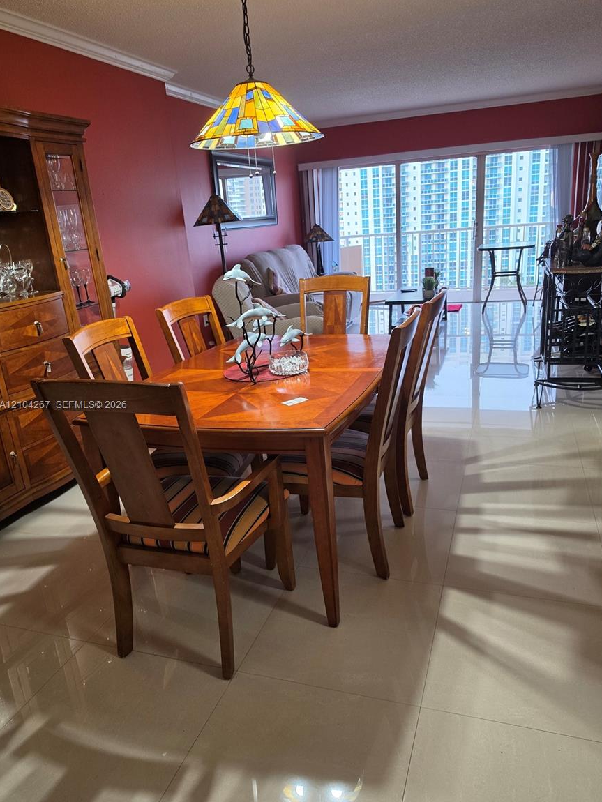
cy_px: 406
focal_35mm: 24
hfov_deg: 56.8
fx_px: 556
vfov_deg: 71.6
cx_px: 312
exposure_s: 1/120
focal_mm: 6.5
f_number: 1.4
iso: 125
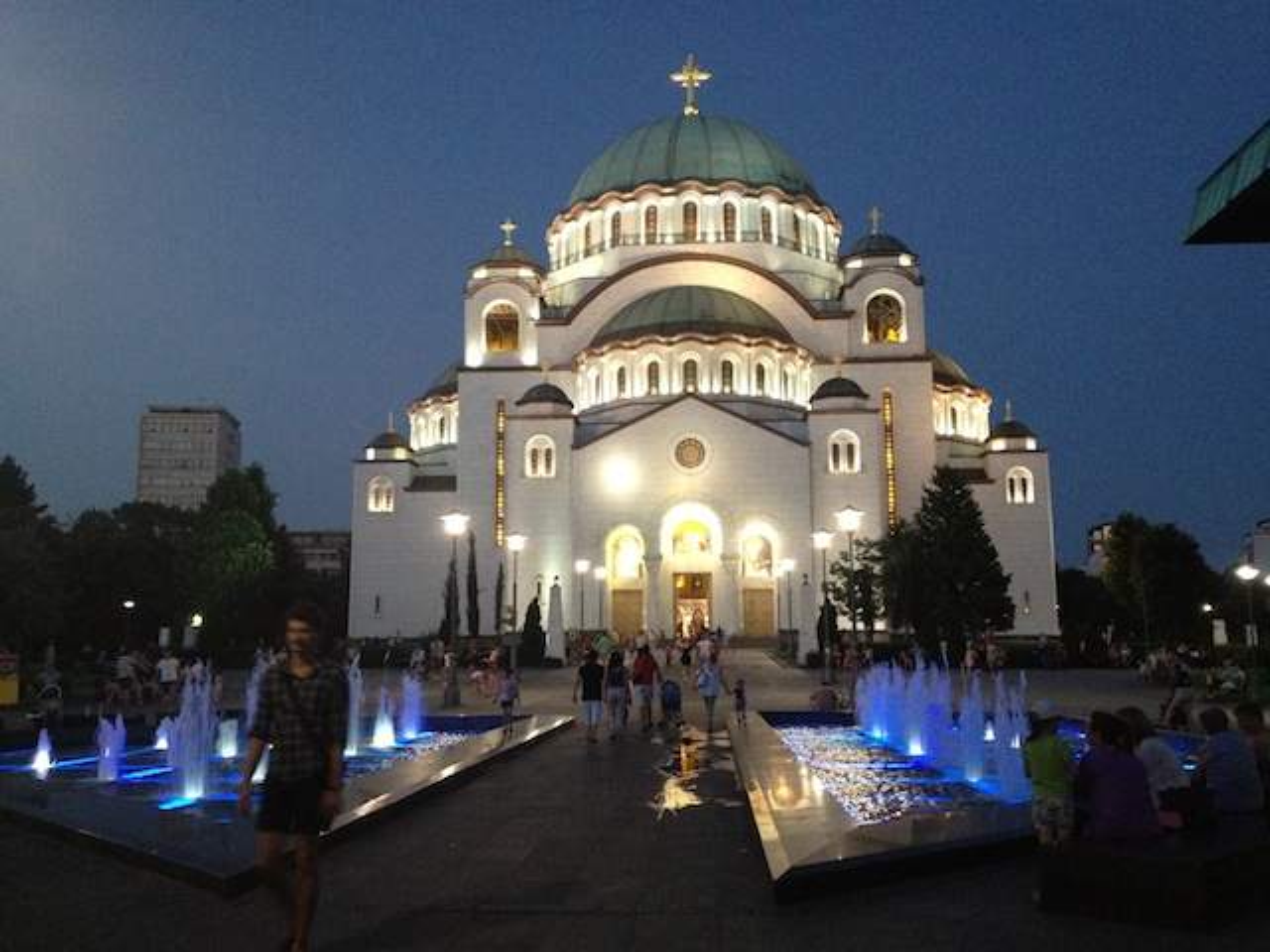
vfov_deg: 40.7
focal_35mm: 35
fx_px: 1284
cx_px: 635
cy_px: 476
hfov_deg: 52.6
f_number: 2.4
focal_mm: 4.28
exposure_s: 1/20
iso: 400
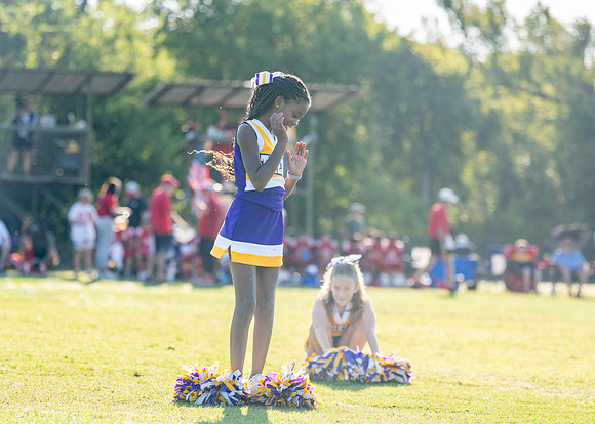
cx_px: 269
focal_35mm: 162
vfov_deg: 8.9
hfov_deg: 12.4
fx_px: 2734
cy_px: 228
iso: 400
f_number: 2.8
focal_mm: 123
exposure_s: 1/2000
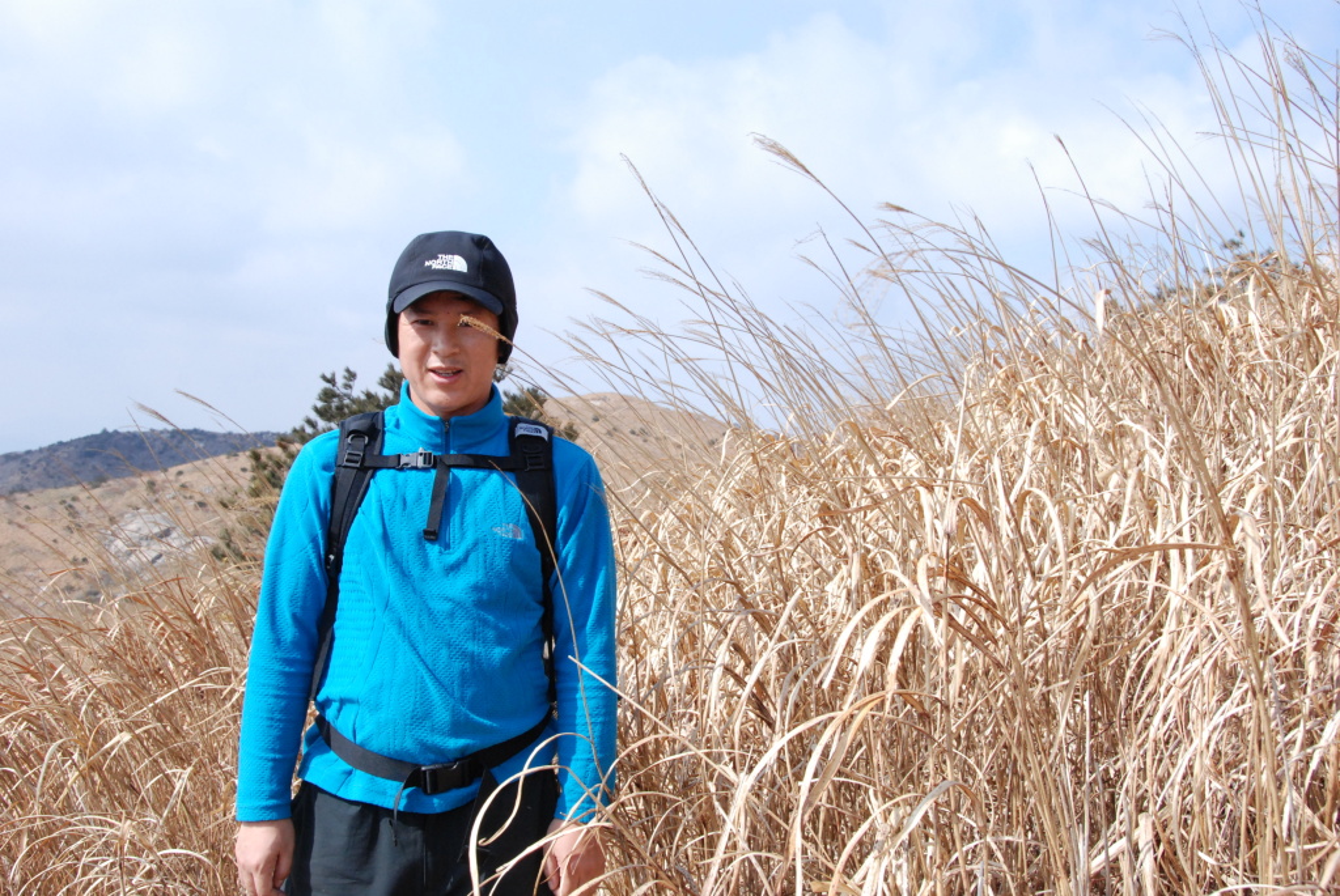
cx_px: 670
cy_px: 448
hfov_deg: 44.9
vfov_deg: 30.9
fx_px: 1621
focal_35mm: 44
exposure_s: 1/640
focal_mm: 29
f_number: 13
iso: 800
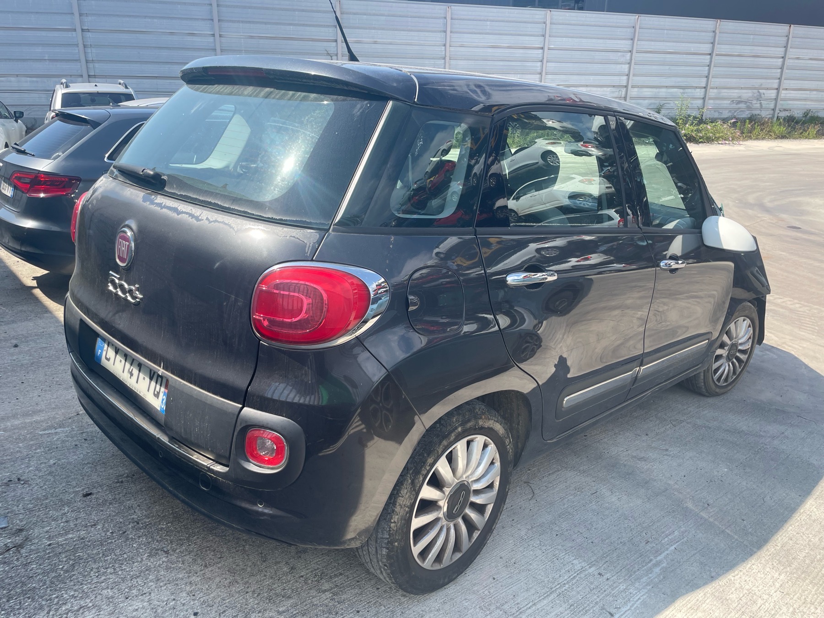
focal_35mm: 26
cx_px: 412
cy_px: 309
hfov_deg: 67.3
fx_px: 619
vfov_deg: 53.1
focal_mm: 4.2
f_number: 1.6
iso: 32
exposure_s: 1/1453
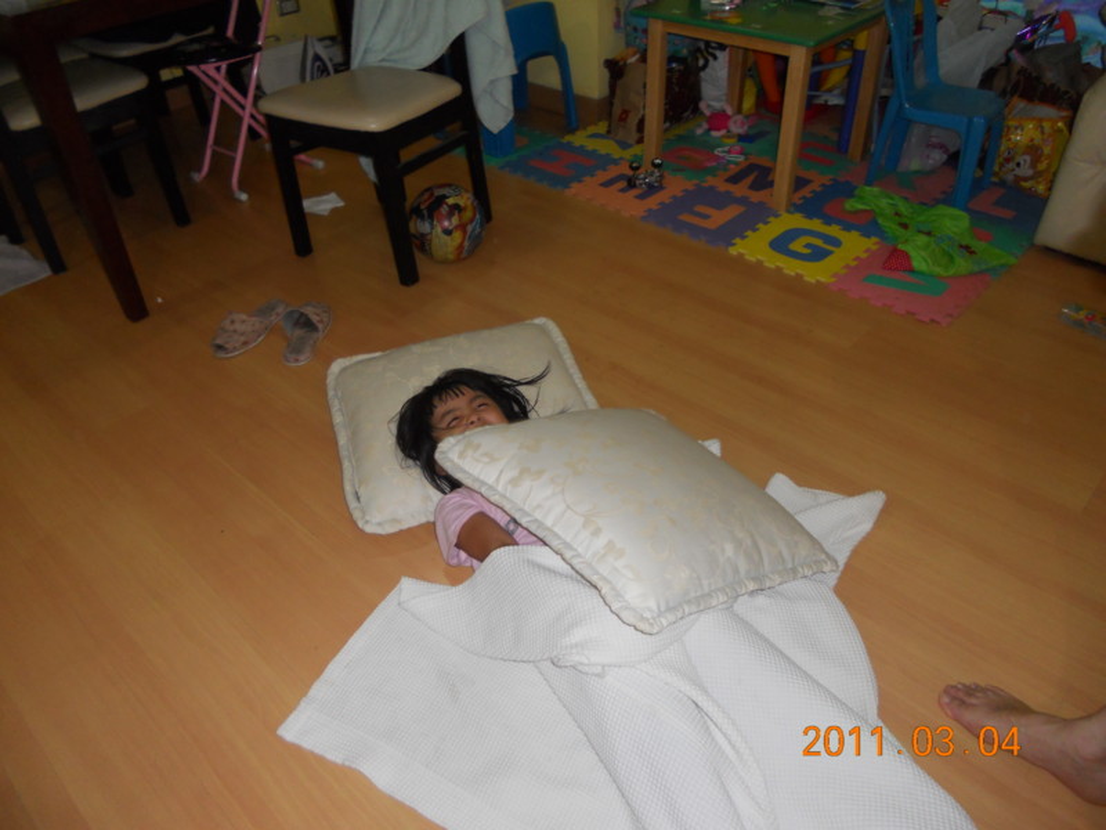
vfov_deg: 51.4
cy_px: 415
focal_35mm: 27
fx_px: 863
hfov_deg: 65.3
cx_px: 553
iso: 200
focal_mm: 4.9
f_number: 3.2
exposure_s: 1/25
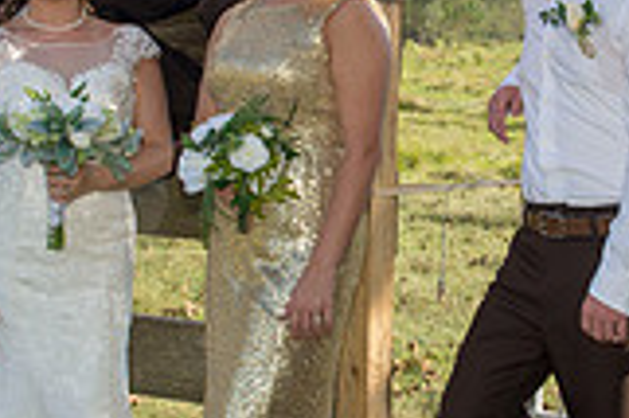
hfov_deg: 21.0
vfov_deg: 14.1
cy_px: 188
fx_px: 1693
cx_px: 430
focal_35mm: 97
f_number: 6.3
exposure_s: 1/250
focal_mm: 27
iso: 200
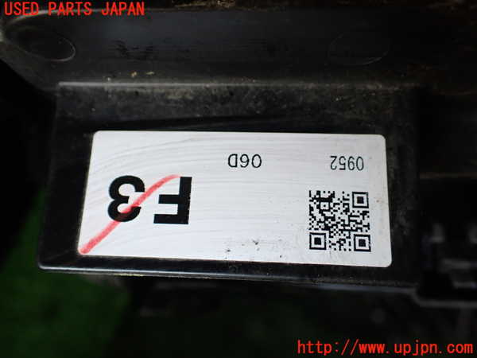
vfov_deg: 46.8
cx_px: 238
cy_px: 179
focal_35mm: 30
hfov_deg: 60.0
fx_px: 413
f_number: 2.3
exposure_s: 1/125
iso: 250
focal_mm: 5.4
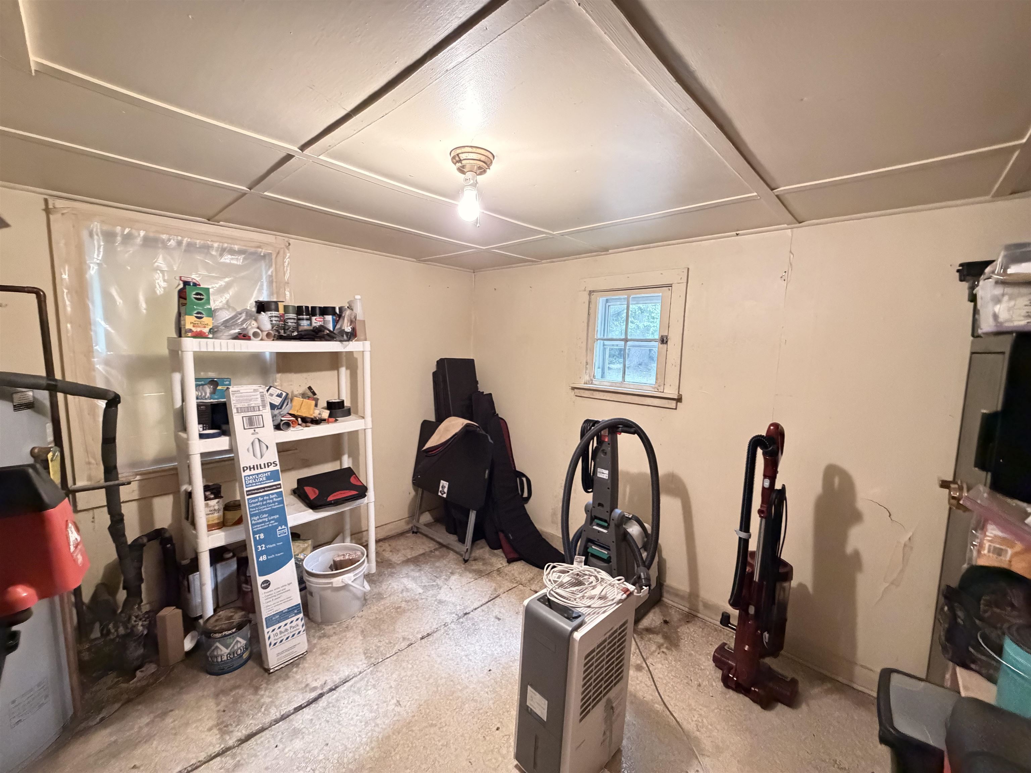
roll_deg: -2.1
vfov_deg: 85.7
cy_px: 386
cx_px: 516
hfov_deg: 102.1
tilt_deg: -5.2
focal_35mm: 14
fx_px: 417
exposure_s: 1/60
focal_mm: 2.22
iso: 1250
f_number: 2.2
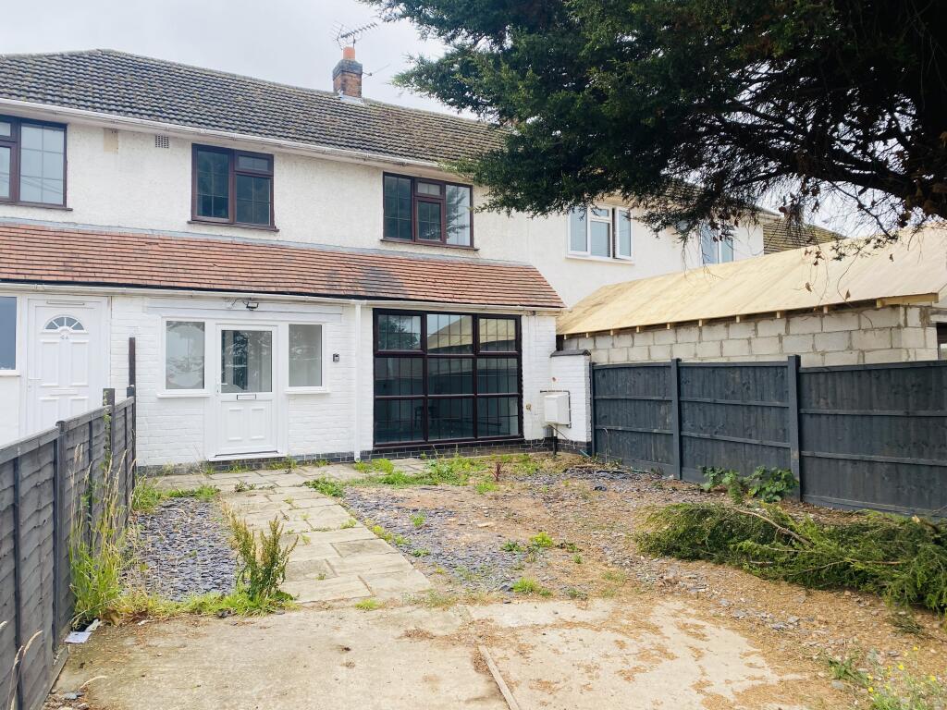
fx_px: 711
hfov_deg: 67.3
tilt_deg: +2.6
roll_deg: +0.7
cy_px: 355
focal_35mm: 26
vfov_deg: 53.1
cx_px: 474
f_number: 1.8
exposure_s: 1/288
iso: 32
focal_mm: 4.25
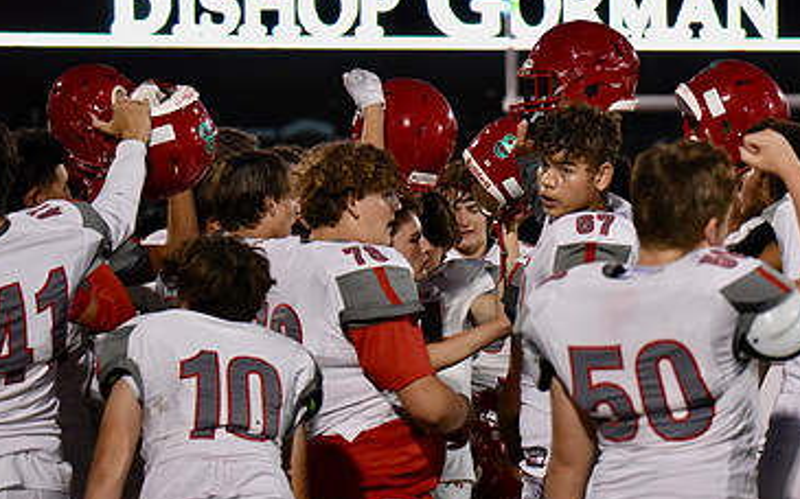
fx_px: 5297
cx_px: 504
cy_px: 150
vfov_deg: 5.4
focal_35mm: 243
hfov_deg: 8.6
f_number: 5
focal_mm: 150
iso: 4500
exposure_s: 1/500
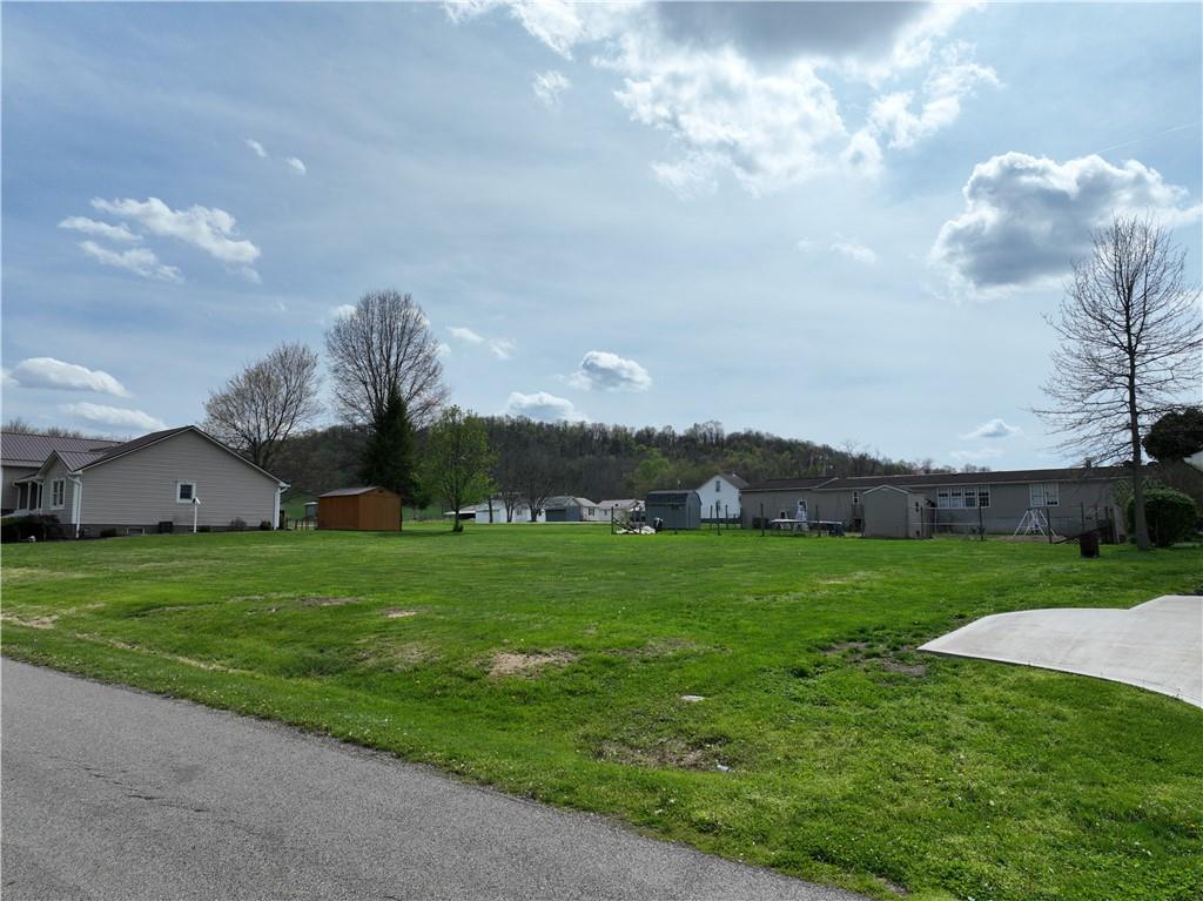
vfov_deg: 56.8
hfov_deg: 71.6
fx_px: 834
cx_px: 602
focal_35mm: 24
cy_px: 450
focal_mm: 12.29
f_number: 2.8
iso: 140
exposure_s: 1/4000
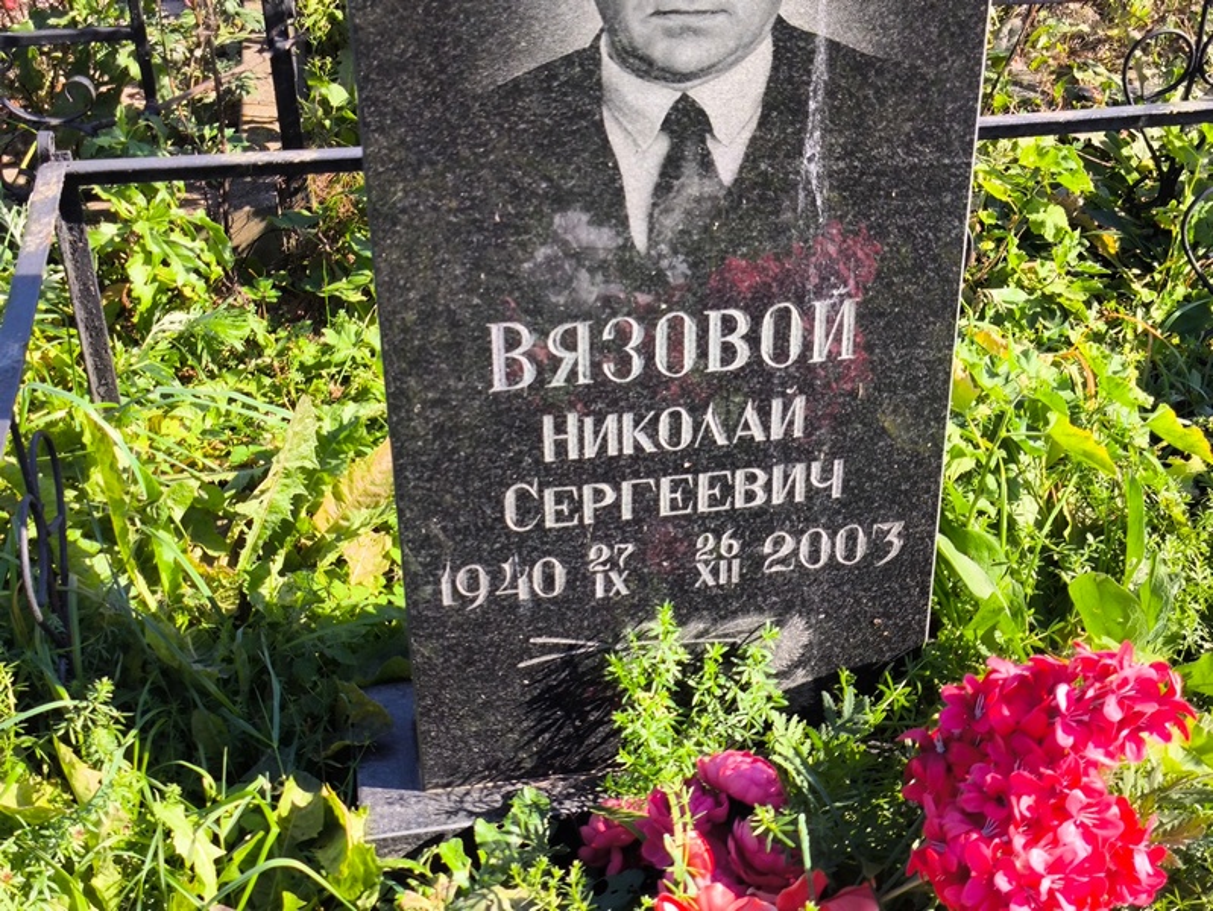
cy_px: 456
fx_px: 1753
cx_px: 606
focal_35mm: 50
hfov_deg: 38.2
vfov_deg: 29.1
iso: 50
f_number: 1.7
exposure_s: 1/550
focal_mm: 4.71
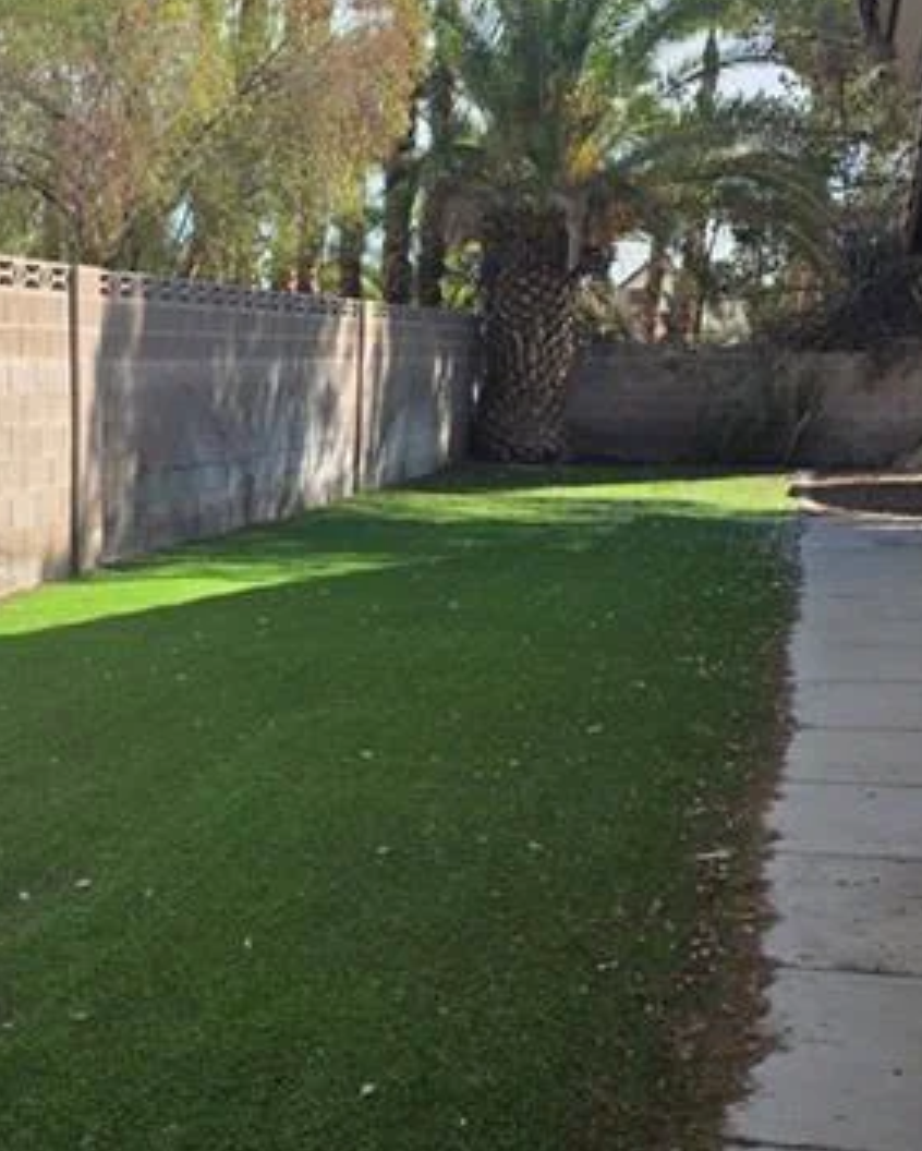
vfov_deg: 36.5
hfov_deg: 28.6
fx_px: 1738
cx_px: 95
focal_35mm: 51
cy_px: 696
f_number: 1.7
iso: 80
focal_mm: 6.3
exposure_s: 1/3758
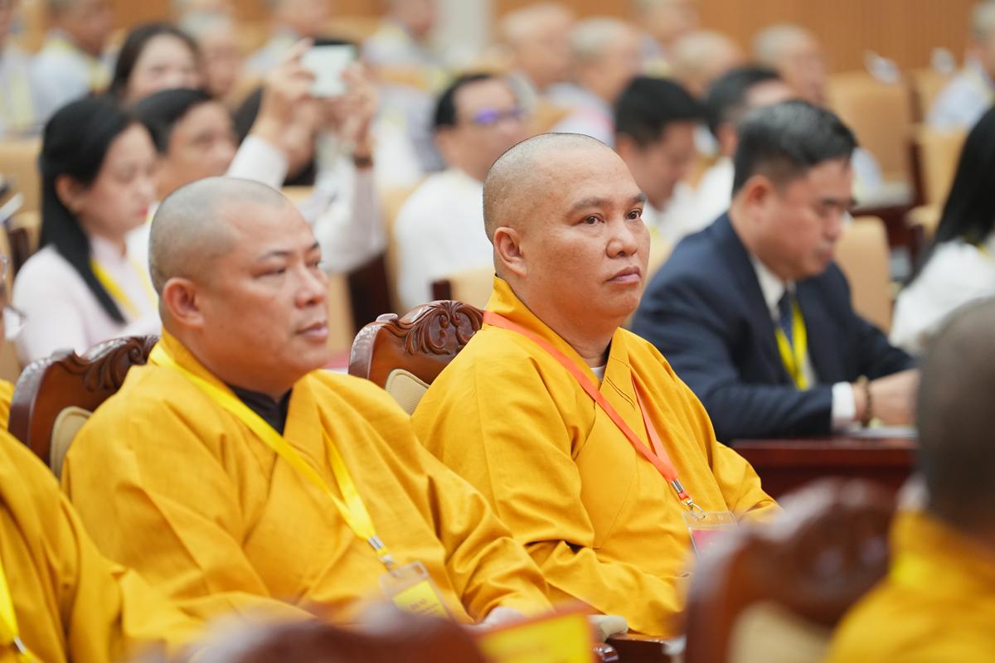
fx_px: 5527
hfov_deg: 10.3
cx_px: 498
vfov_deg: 6.9
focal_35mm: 200
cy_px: 332
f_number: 2.8
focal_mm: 200
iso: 3200
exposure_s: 1/200
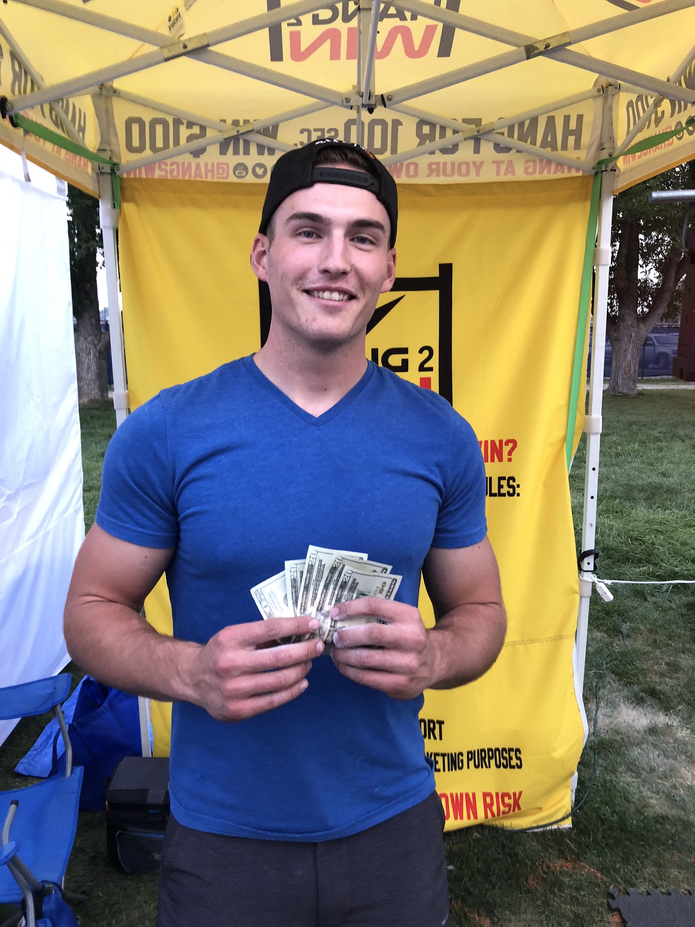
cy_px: 464
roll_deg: +0.4
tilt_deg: -9.5
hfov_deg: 49.8
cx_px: 348
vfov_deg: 63.4
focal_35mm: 28
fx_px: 749
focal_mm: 4
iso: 40
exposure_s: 1/15
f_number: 1.8
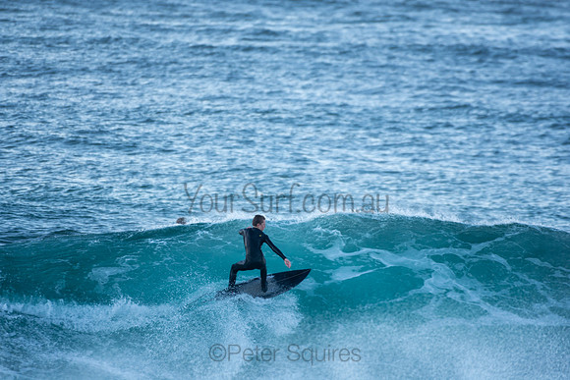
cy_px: 190
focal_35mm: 750
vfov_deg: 1.8
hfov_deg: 2.7
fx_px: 11877
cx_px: 285
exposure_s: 1/250
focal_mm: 500
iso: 220
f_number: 5.6
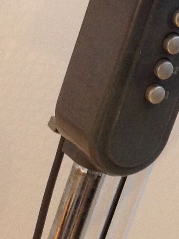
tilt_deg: -13.0
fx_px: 1023
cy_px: 98
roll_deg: -18.6
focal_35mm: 148
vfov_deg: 13.4
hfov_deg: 10.0
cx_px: 153
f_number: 2.4
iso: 200
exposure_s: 1/15
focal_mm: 4.28
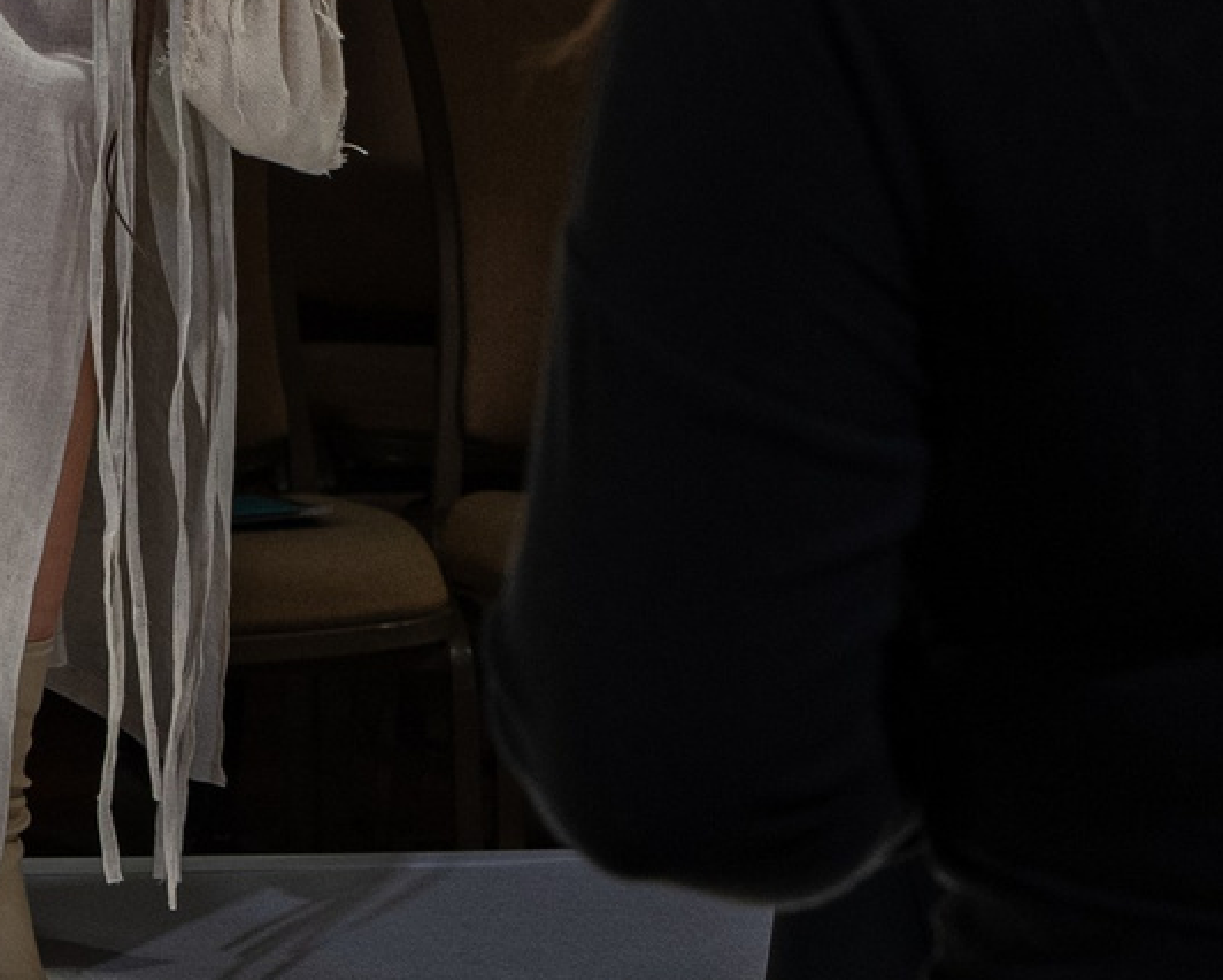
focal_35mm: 262
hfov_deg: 7.1
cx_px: -1099
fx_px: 9487
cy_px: -611
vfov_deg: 5.8
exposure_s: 1/125
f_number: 4.5
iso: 200
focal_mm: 39
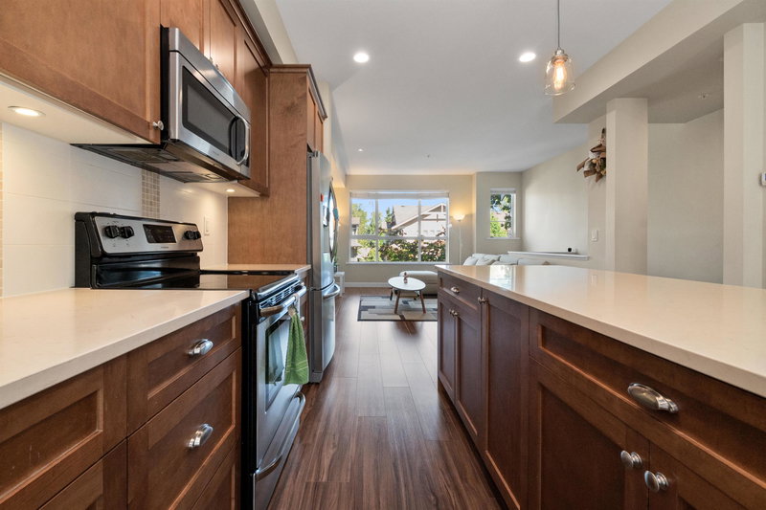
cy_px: 255
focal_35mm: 15
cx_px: 383
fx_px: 319
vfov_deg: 77.3
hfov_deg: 100.4
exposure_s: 1/40
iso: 320
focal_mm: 10
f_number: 9
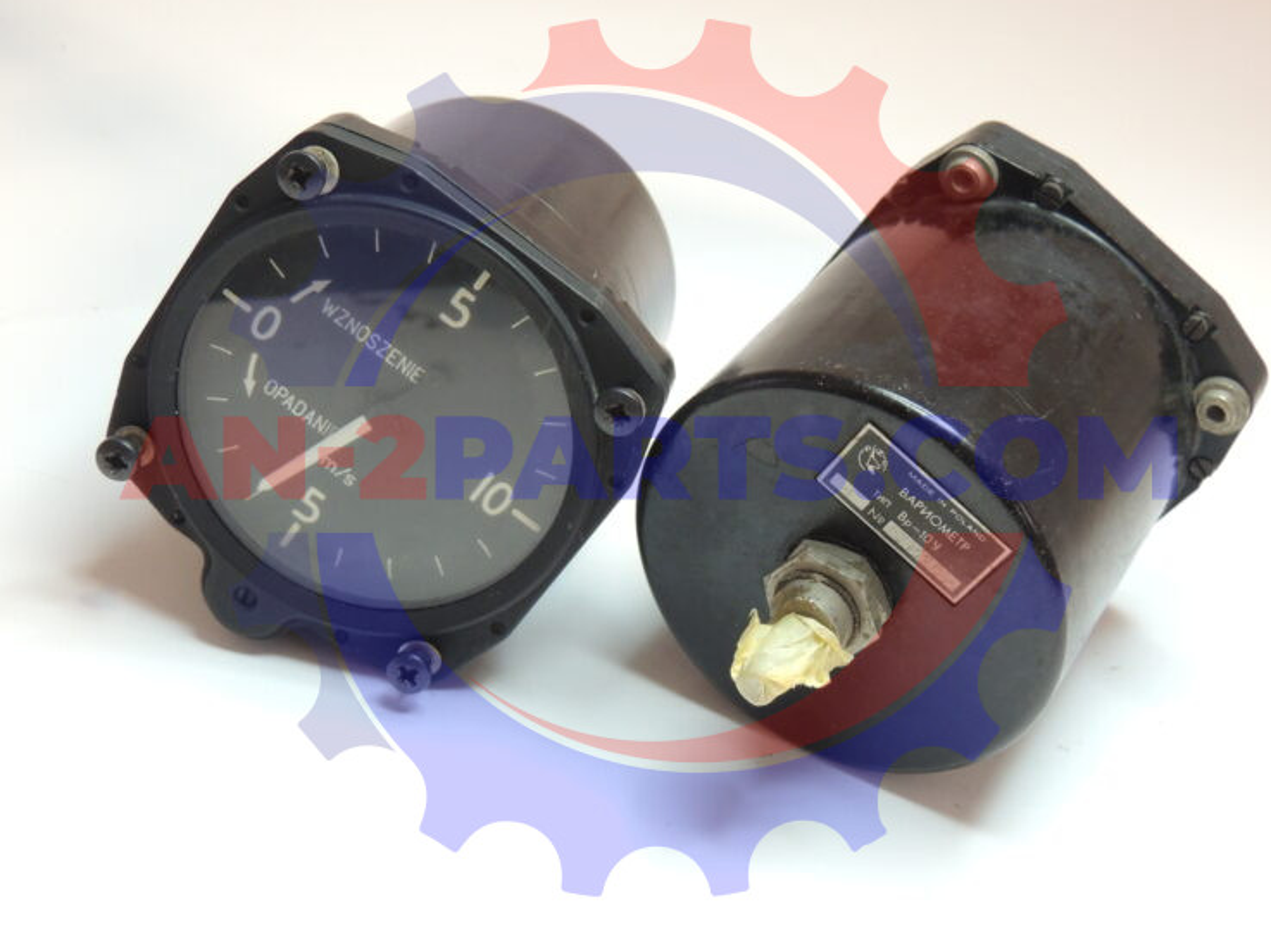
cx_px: 648
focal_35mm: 49
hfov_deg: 38.9
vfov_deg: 29.6
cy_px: 459
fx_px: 1798
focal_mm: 8.3
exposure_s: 1/30
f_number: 3.5
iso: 400
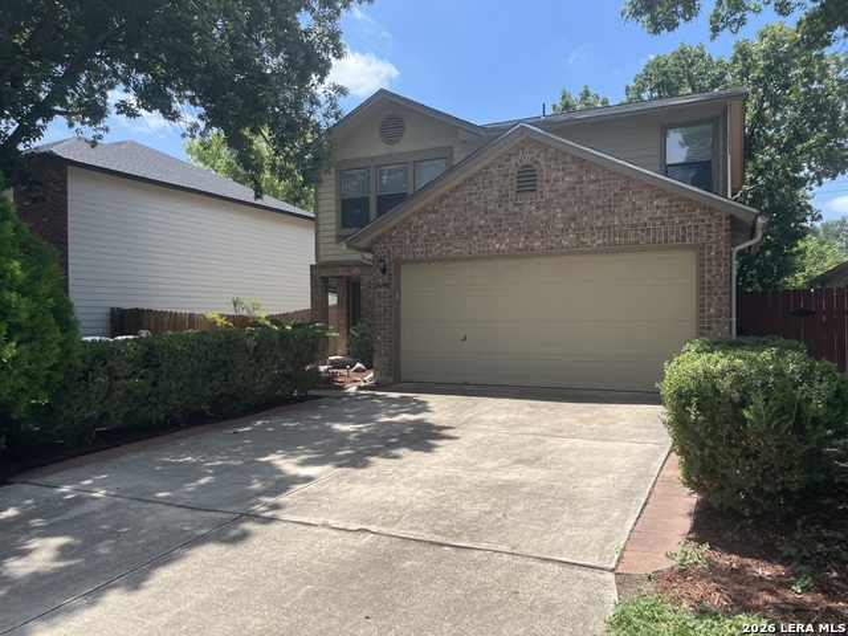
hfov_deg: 67.3
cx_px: 424
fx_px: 637
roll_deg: +0.6
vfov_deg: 53.1
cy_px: 318
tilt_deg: -0.9
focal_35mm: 26
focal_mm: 5.1
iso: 50
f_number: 1.6
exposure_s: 1/2410
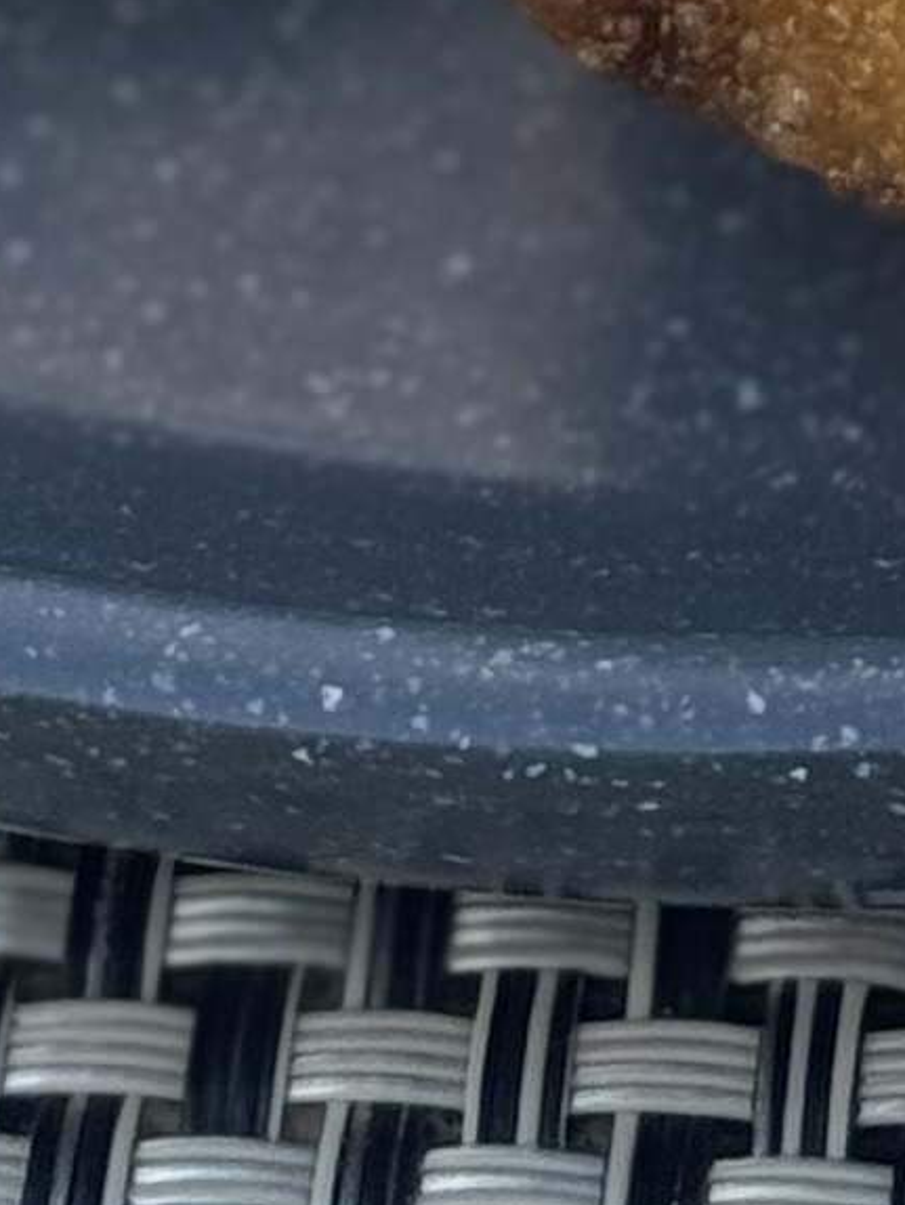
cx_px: 930
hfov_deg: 4.4
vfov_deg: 5.6
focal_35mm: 337
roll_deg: +7.6
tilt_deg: -44.2
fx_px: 11739
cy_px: -1824
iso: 64
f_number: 1.78
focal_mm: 6.76
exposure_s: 1/535
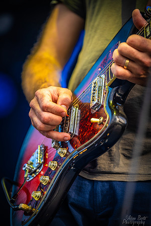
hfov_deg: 7.2
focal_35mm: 192
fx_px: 1208
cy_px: 113
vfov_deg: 10.7
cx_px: 76
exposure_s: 1/400
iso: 125
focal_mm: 192
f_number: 3.2
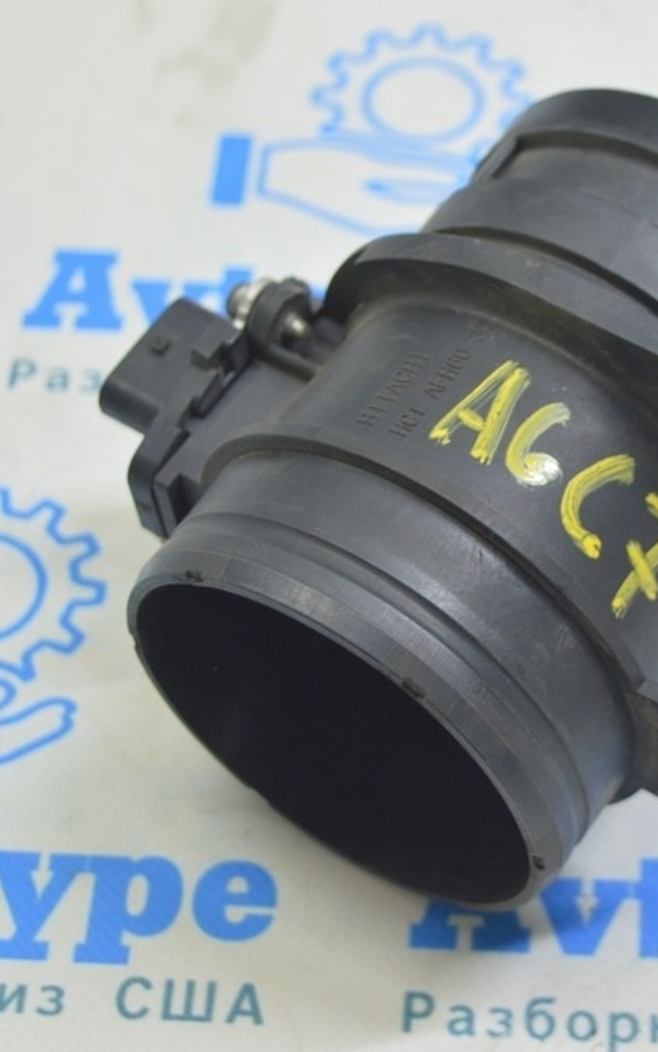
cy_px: 526
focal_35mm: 93
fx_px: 2667
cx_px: 486
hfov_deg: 14.0
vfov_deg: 22.3
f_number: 5.6
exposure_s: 1/20
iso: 400
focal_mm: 40
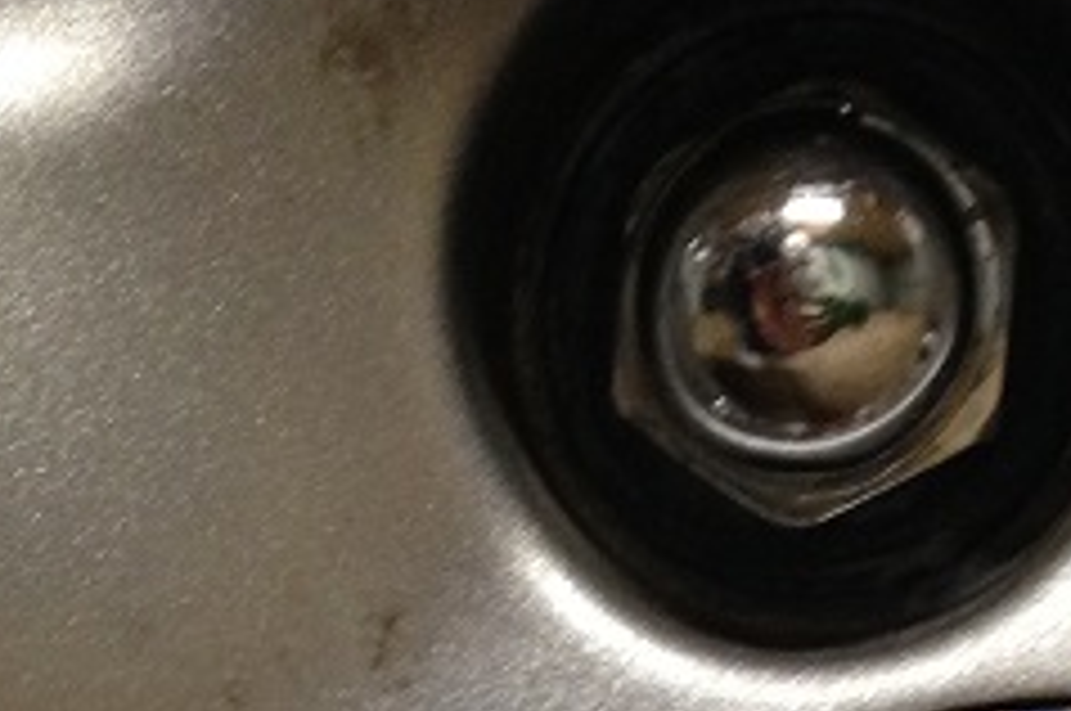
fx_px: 3862
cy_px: 1303
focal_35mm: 130
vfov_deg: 9.9
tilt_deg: -13.1
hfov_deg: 15.8
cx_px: 518
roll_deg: -2.0
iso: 200
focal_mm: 4.12
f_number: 2.4
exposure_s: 1/20
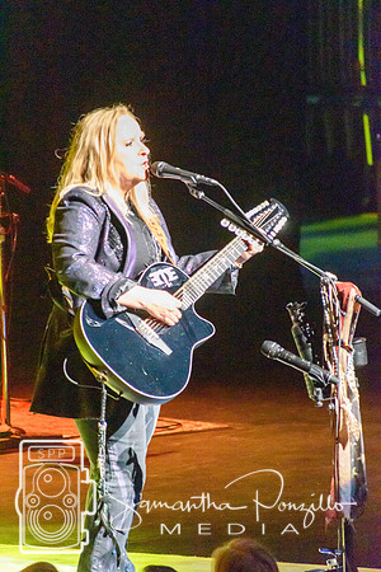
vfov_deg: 6.0
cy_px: 286
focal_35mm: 345
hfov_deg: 4.0
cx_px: 190
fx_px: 5476
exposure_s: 1/125
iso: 12800
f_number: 5.6
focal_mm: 230
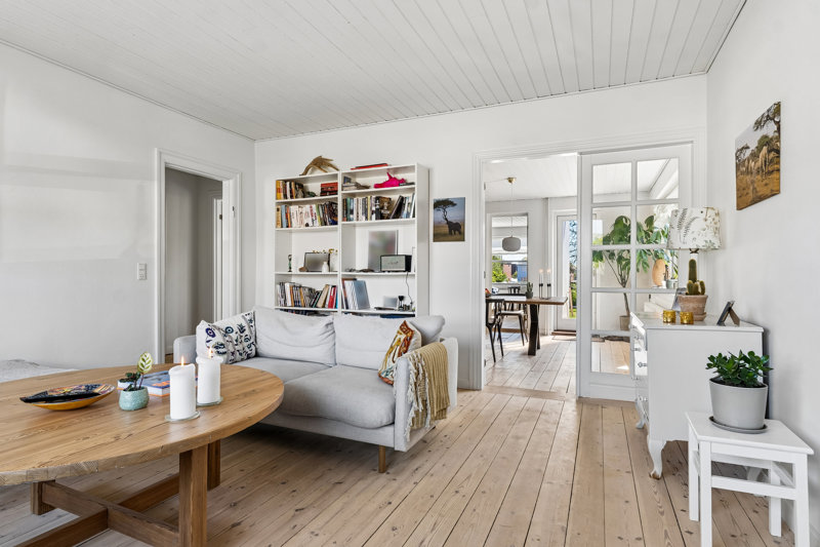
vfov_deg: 61.3
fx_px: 461
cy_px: 274
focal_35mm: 20
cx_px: 410
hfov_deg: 83.3
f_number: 8
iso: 200
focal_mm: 13.5
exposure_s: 1/15
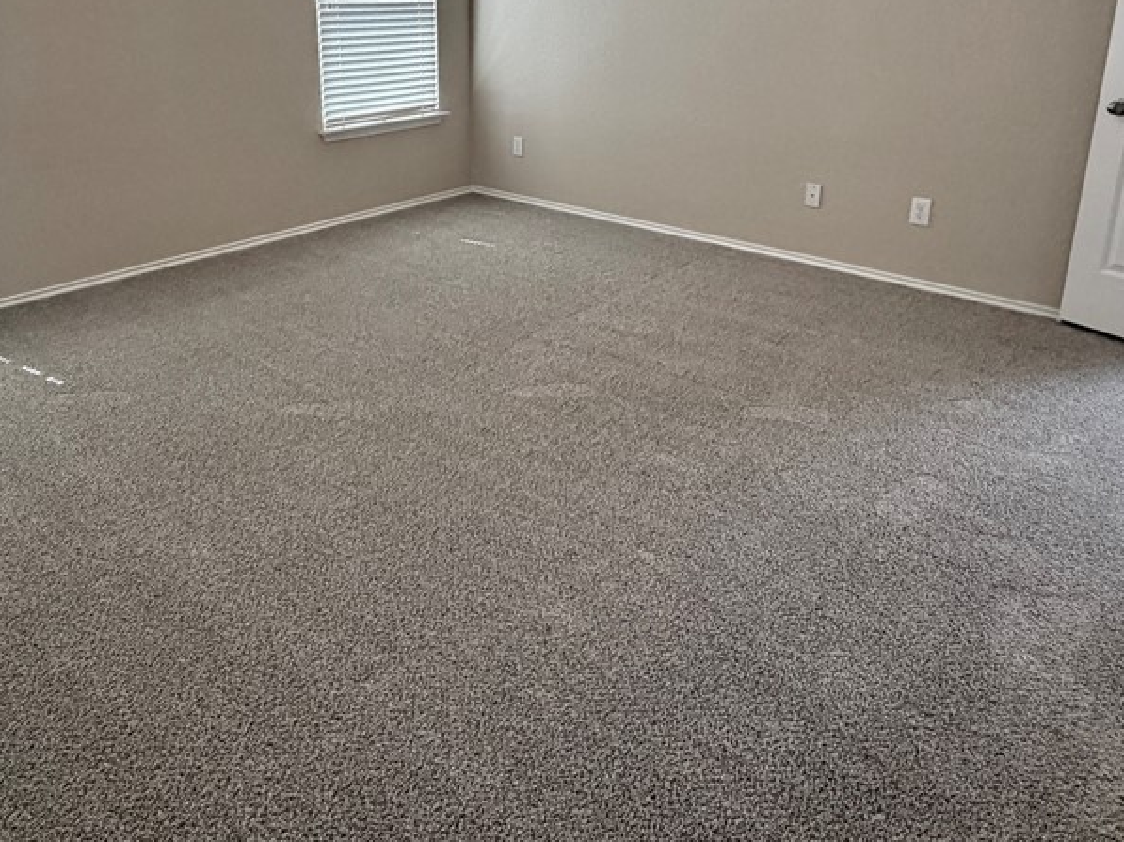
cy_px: 186
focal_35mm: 24
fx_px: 779
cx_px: 529
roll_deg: +1.2
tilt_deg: -12.1
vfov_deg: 53.5
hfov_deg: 71.6
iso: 320
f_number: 2.2
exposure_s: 1/120
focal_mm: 2.22
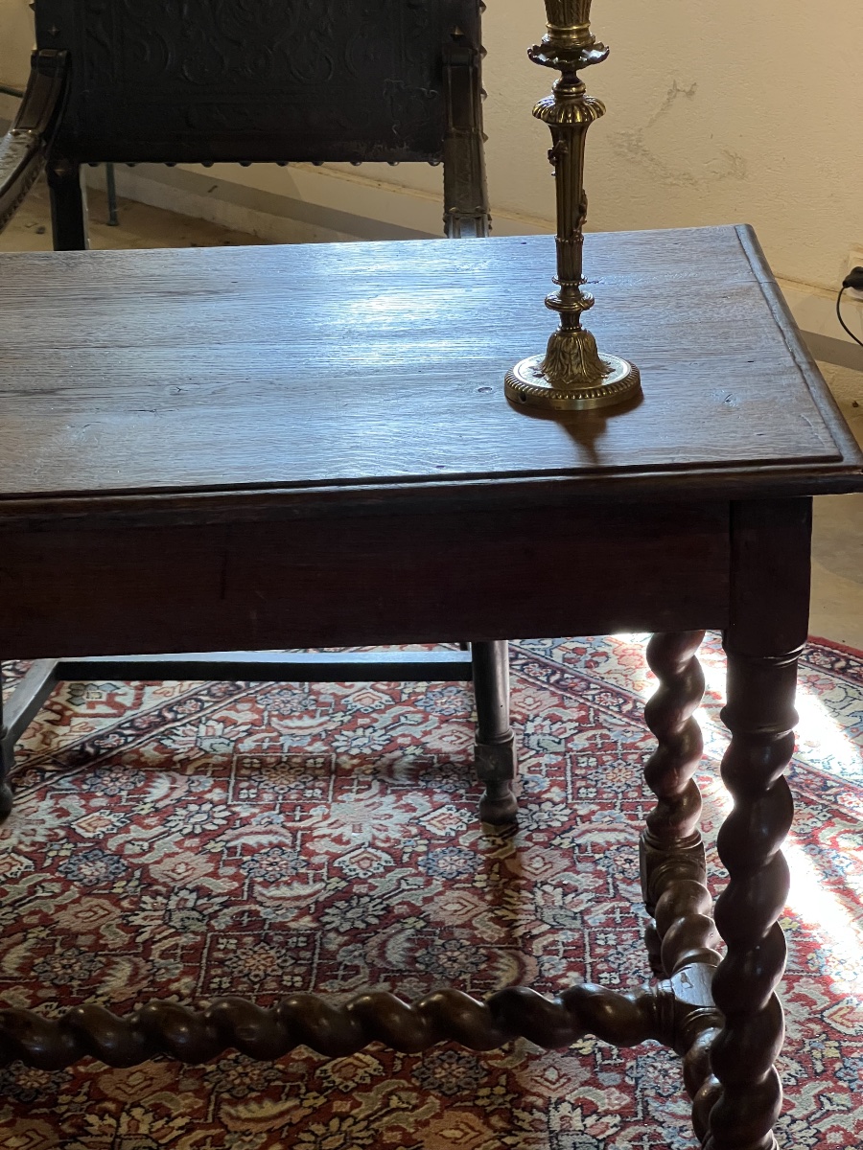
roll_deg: +3.4
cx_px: 432
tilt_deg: -24.6
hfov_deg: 19.1
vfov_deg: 25.3
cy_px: 575
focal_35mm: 77
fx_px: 2560
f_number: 2.8
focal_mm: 9
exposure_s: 1/50
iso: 250
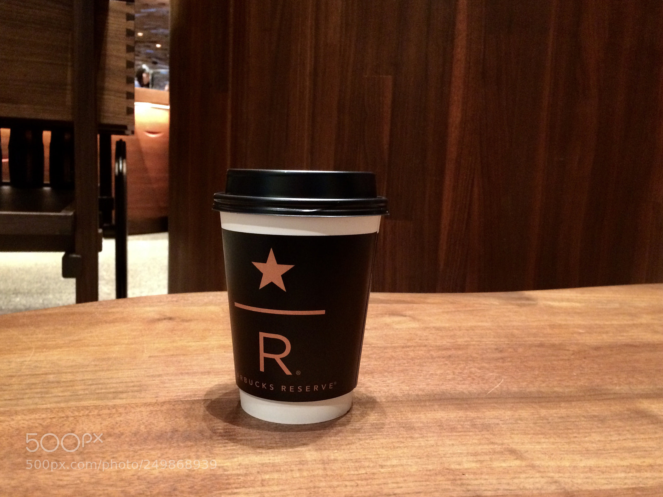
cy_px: 248
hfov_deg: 61.6
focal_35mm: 29
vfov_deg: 48.3
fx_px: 556
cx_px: 332
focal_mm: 4.15
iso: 400
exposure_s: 1/17
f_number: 2.2
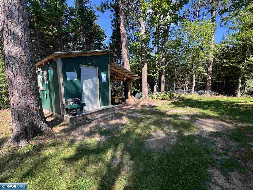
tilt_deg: -6.3
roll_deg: +1.1
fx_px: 102
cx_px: 126
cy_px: 95
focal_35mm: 14
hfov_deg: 102.1
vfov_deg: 85.7
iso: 40
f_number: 2.2
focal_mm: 2.22
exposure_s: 1/316
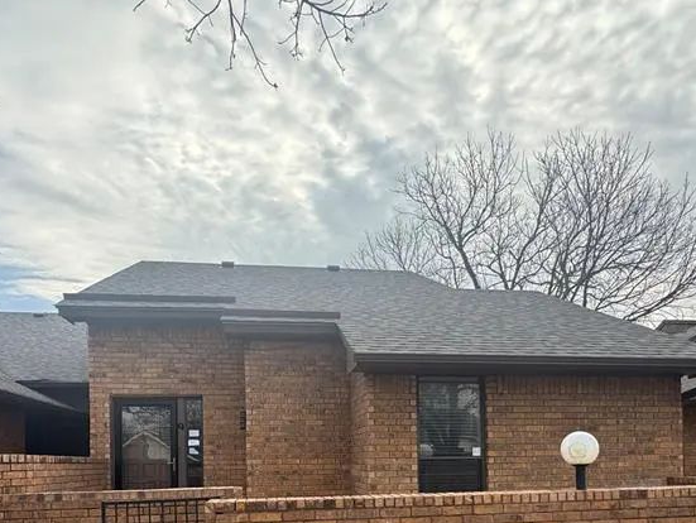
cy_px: 455
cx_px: 335
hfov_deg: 67.2
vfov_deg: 48.4
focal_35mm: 26
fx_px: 523
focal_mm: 2.22
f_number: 2.2
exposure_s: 1/184
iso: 40
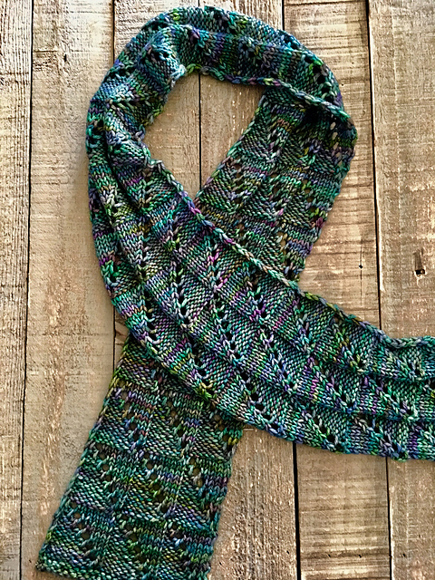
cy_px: 290
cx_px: 218
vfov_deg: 61.7
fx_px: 486
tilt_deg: -84.2
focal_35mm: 29
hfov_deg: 48.2
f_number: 2.2
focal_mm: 4.15
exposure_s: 1/4
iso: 160
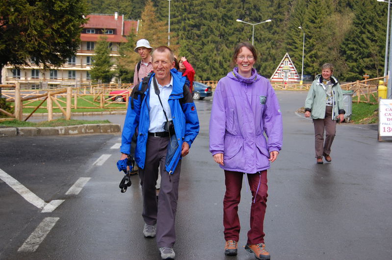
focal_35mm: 57
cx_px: 196
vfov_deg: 23.7
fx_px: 620
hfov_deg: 35.1
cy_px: 130
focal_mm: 38
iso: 200
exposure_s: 1/800
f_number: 5
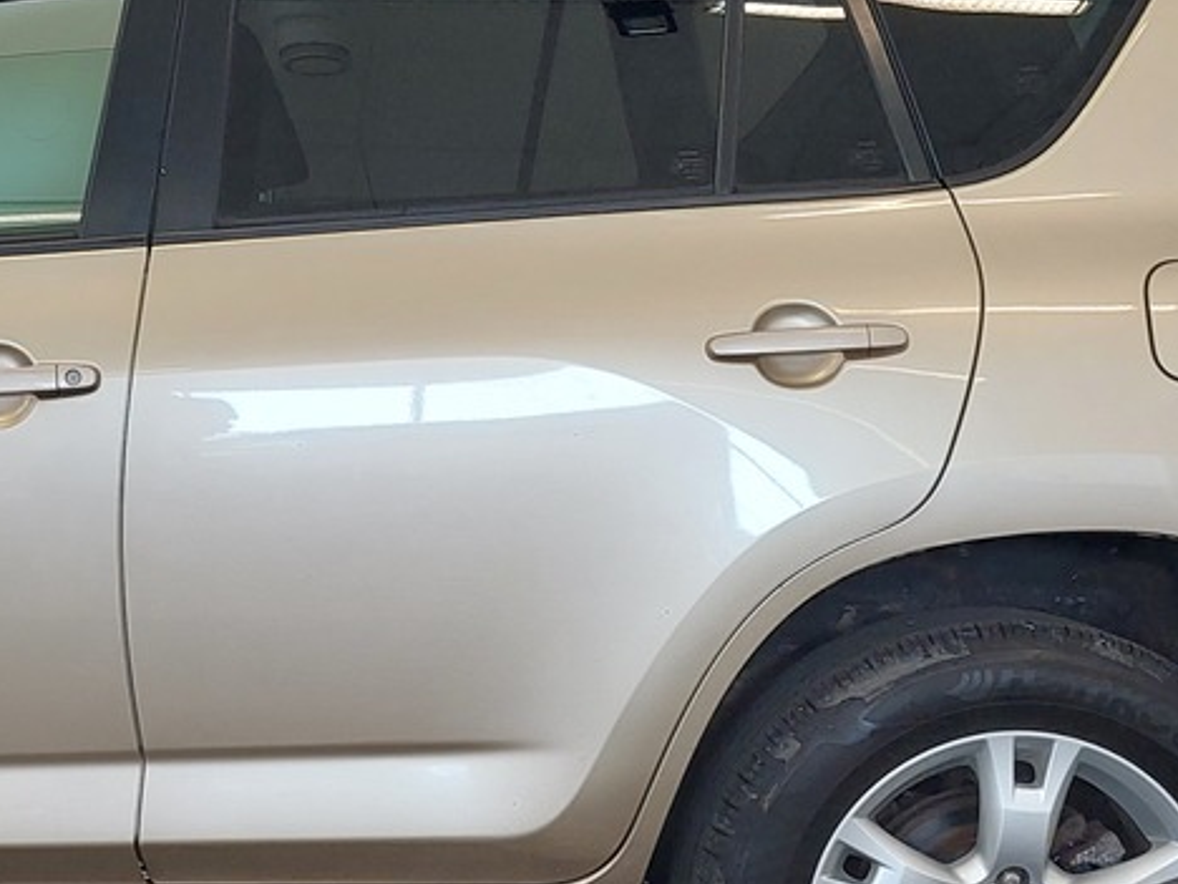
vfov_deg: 19.1
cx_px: 70
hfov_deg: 24.5
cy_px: 572
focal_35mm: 77
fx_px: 2620
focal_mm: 5.23
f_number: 1.8
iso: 80
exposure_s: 1/50
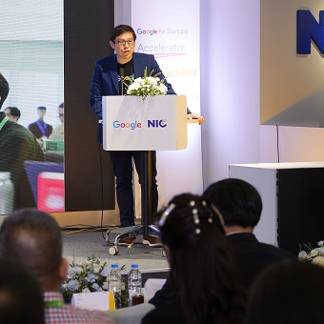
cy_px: 95
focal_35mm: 117
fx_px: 1242
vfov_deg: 14.8
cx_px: -84
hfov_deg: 14.3
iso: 100
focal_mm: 46.9
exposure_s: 1/50
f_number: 3.2
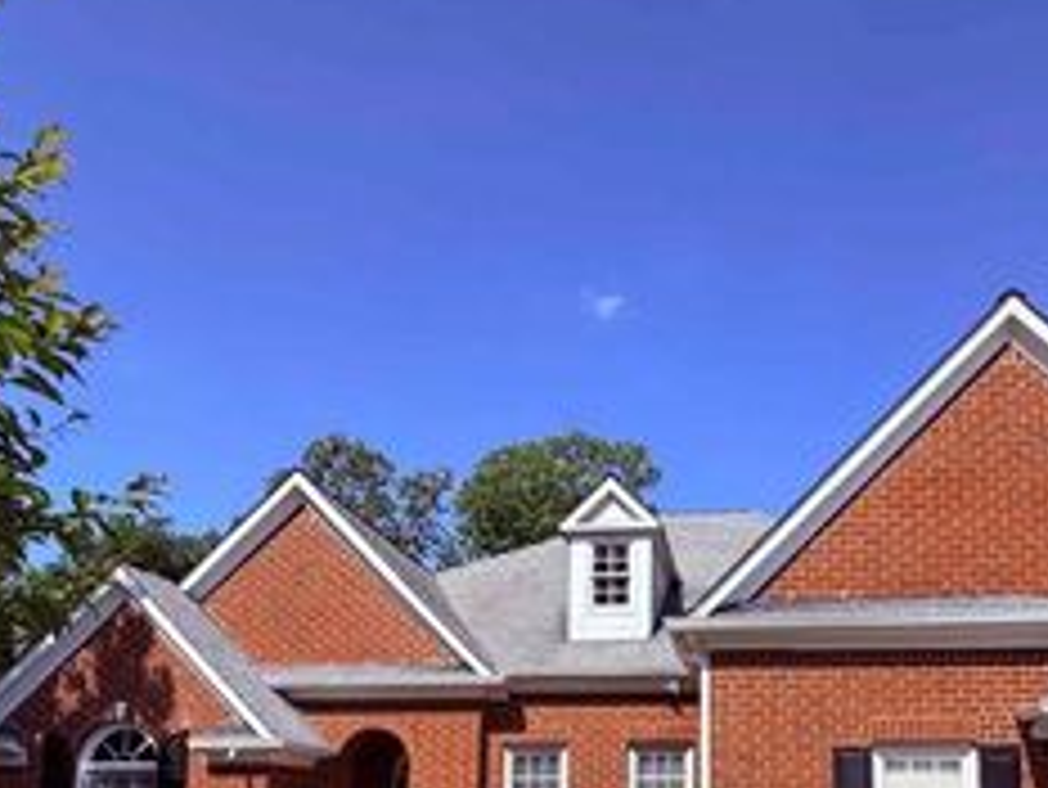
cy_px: 705
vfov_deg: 43.0
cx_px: 697
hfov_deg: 58.6
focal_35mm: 30
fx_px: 909
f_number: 2.2
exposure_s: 1/770
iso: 25
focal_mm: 2.22
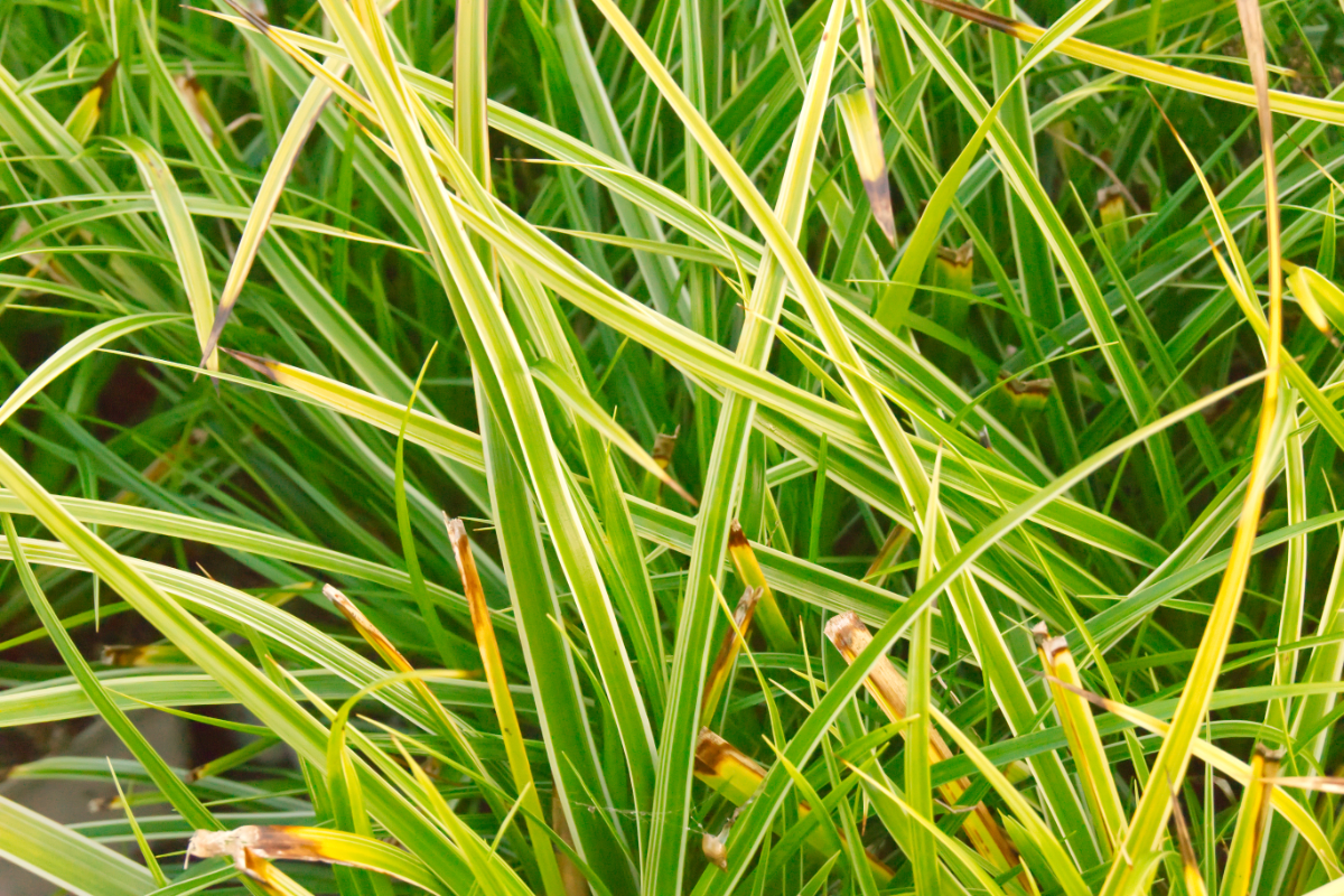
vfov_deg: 16.6
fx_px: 3080
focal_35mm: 82
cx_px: 672
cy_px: 448
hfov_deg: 24.6
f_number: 9
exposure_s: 1/500
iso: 3200
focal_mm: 55
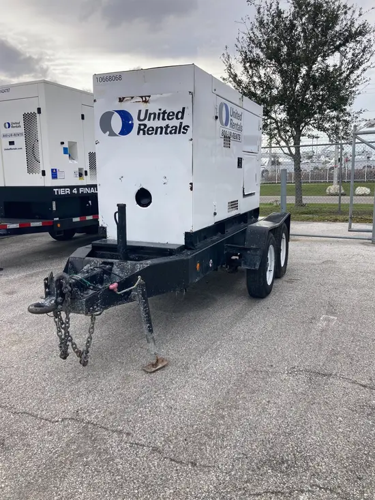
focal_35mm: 28
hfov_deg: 49.8
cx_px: 188
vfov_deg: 63.4
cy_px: 250
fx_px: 404
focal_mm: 3.99
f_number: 1.8
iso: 20
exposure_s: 1/631
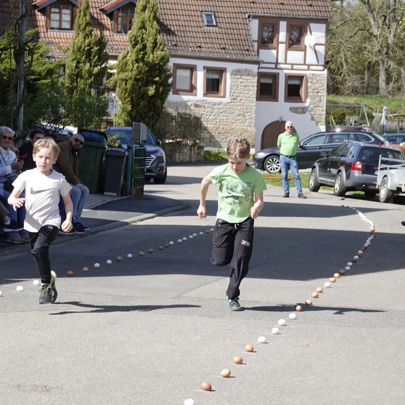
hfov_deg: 14.9
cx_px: 117
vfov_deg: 14.9
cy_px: 201
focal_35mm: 117
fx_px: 1549
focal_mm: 33.51
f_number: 4
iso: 100
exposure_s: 1/500
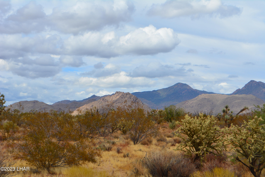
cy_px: 88
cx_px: 132
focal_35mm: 82
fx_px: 608
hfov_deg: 24.6
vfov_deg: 16.6
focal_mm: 55
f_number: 11
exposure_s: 1/400
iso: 200
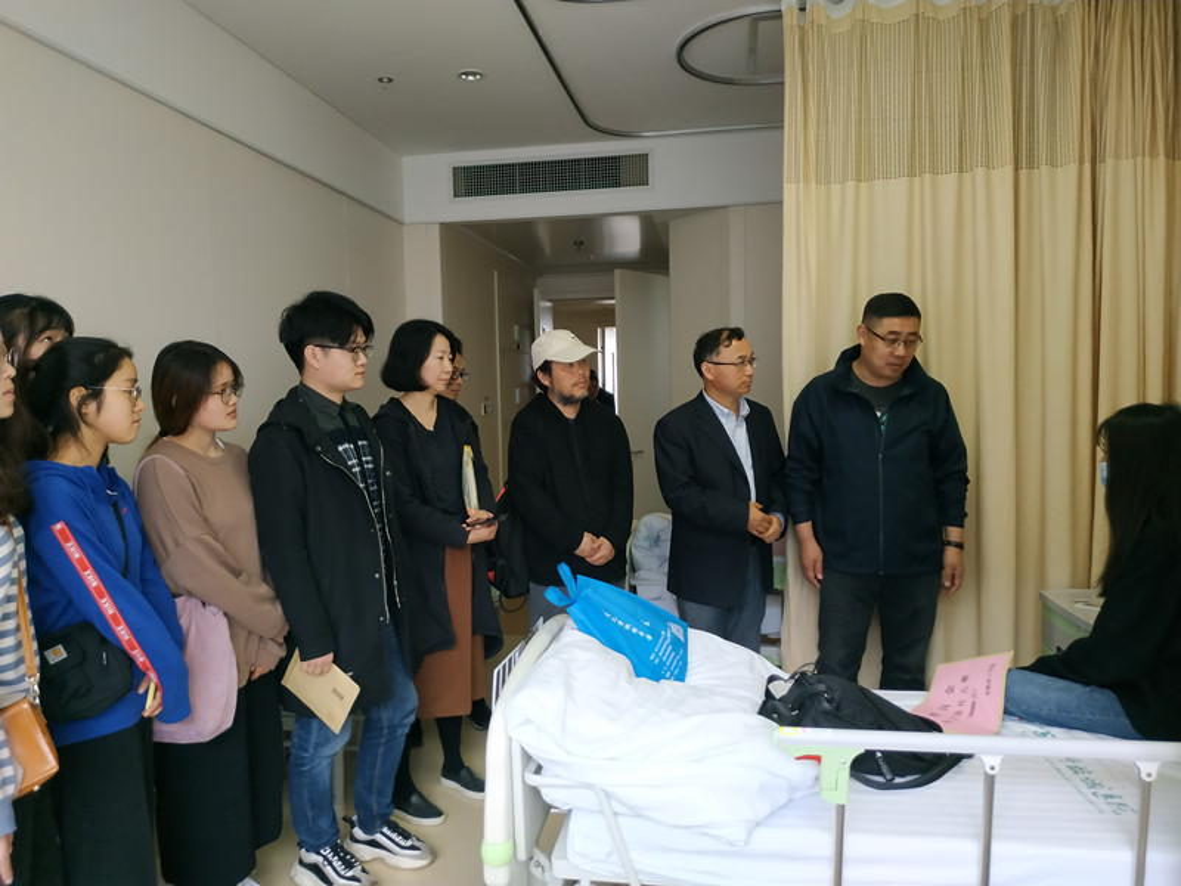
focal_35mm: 24
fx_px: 819
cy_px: 443
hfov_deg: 71.6
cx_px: 590
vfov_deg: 56.8
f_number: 1.9
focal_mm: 3.94
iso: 250
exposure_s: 1/33
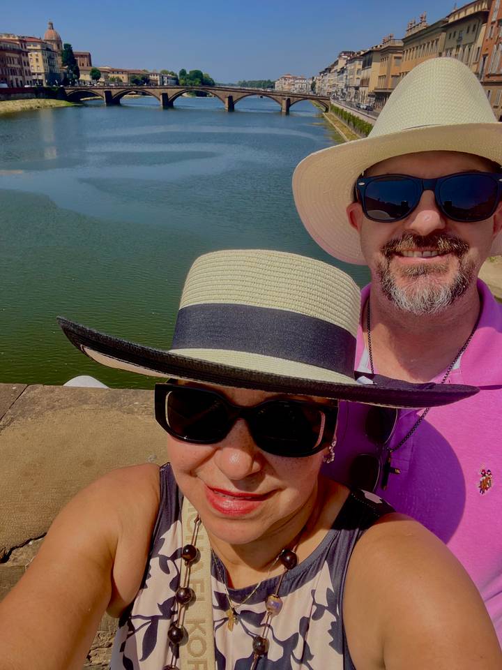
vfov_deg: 73.9
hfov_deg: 58.9
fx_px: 445
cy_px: 335
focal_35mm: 23
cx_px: 251
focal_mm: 2.71
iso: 32
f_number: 2.2
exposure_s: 1/740
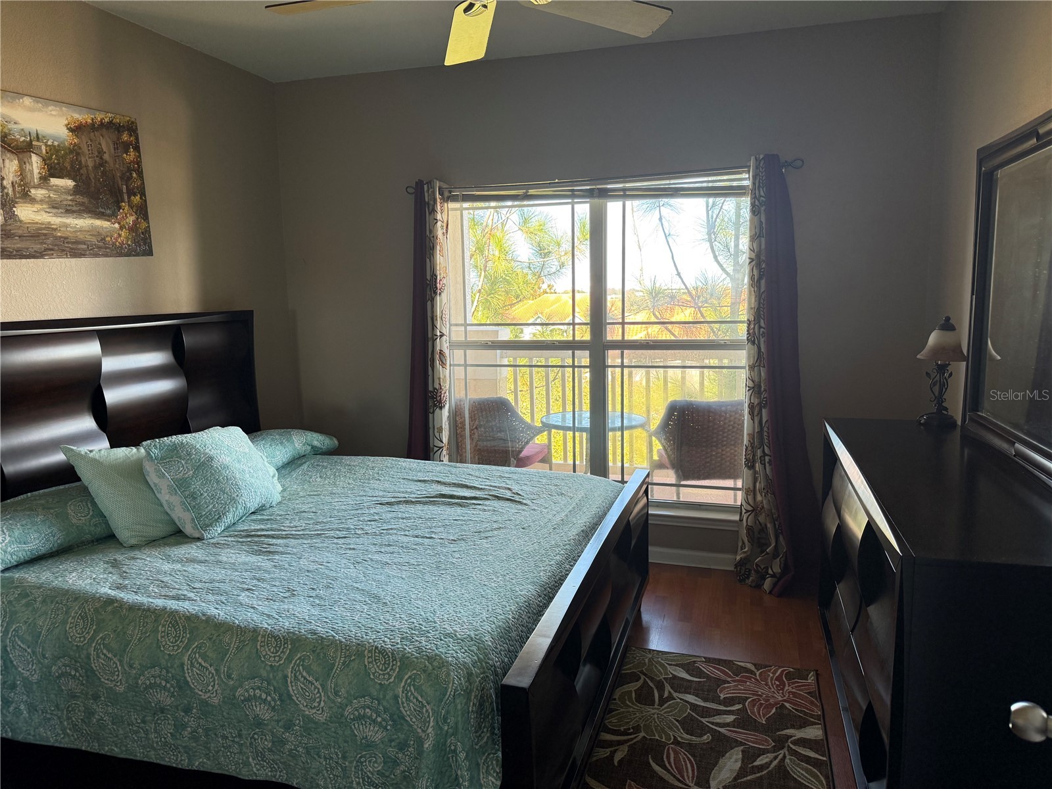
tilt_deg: -6.4
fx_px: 729
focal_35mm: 24
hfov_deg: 71.6
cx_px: 526
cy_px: 394
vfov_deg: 56.8
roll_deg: +1.1
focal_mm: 6.76
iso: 200
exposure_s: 1/121
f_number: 1.78
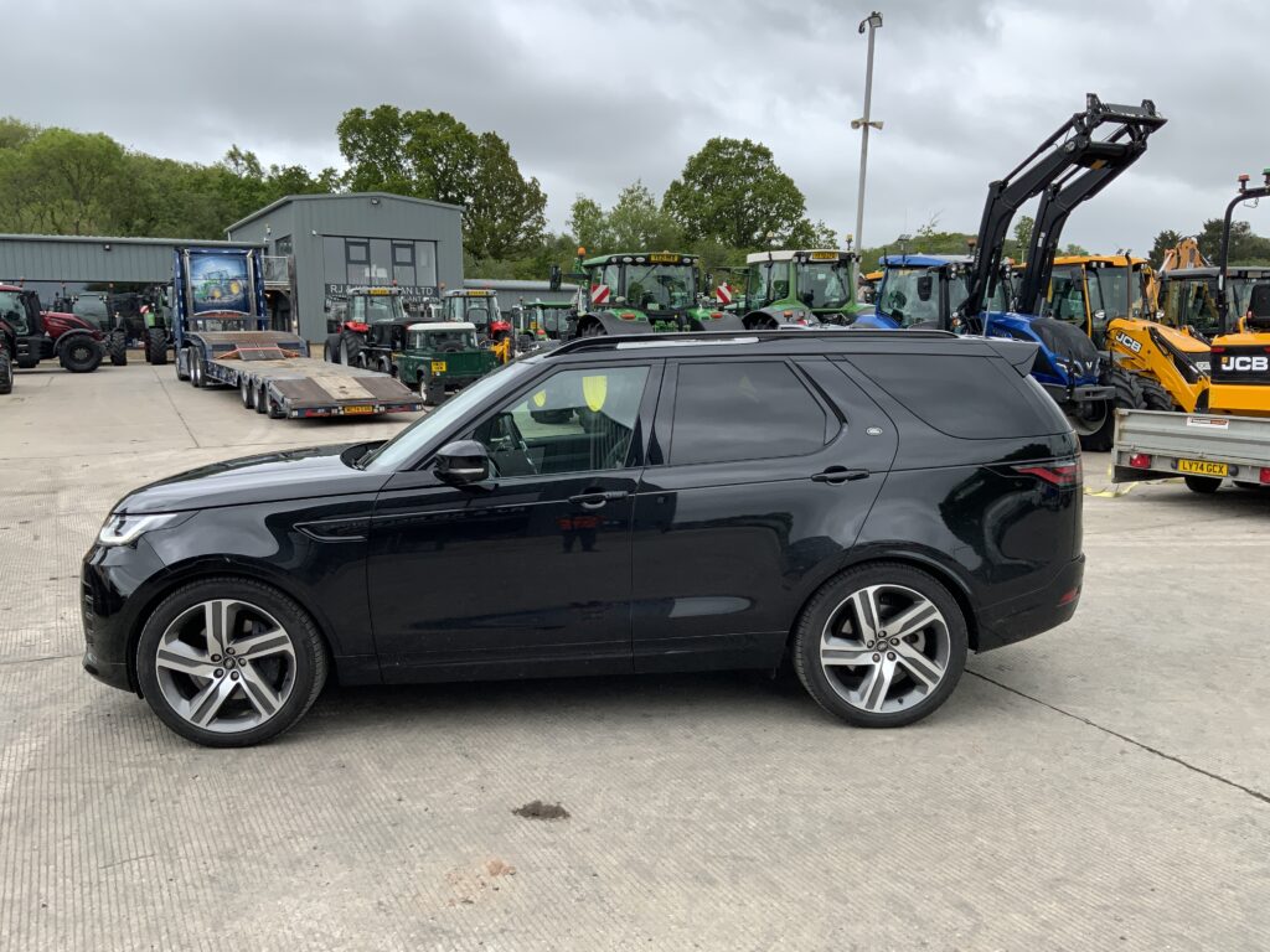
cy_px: 476
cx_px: 635
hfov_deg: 61.7
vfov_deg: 48.2
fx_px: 1064
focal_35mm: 29
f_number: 1.8
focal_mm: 3
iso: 16
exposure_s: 1/454
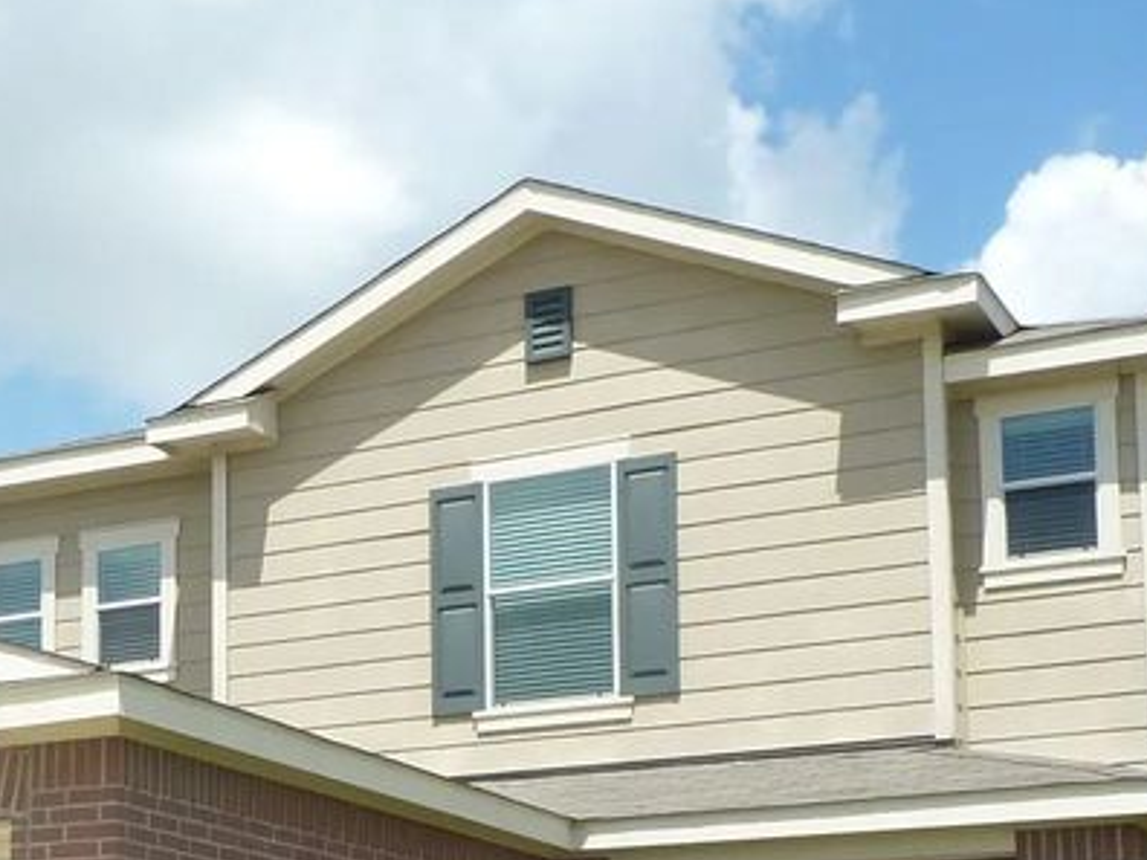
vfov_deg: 19.0
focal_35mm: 75
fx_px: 2485
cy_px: 912
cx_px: 171
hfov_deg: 25.4
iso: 80
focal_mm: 4.1
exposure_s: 1/400
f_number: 4.5
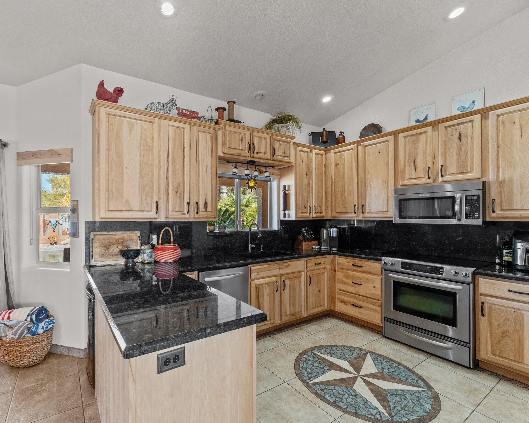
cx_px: 214
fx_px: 250
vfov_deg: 80.4
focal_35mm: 16
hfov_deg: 92.0
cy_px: 213
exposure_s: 1/15
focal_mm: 14
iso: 500
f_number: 8
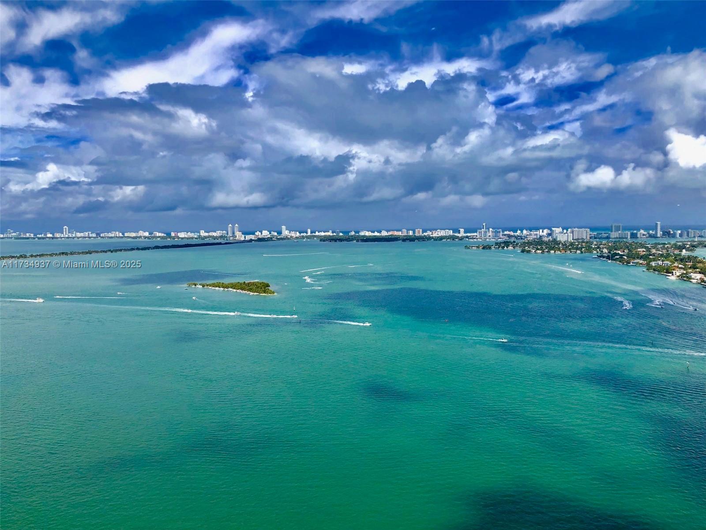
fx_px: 571
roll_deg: +0.6
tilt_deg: -3.2
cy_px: 265
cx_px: 353
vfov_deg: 49.7
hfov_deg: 63.4
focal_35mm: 28
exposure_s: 1/3436
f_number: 1.8
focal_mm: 4
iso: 20
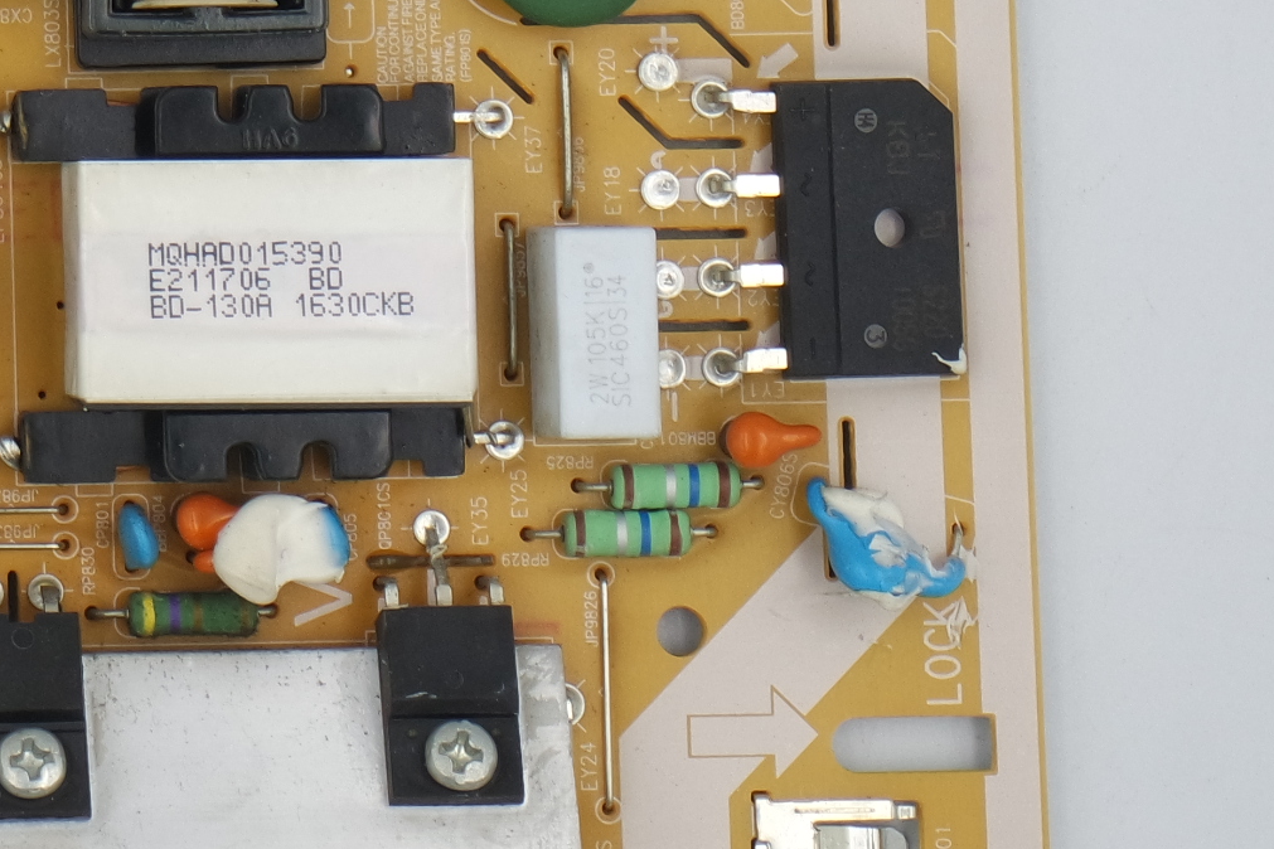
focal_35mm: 159
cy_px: -145
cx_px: -415
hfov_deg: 12.5
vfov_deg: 8.5
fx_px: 5626
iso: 200
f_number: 5
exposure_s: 1/125
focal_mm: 20
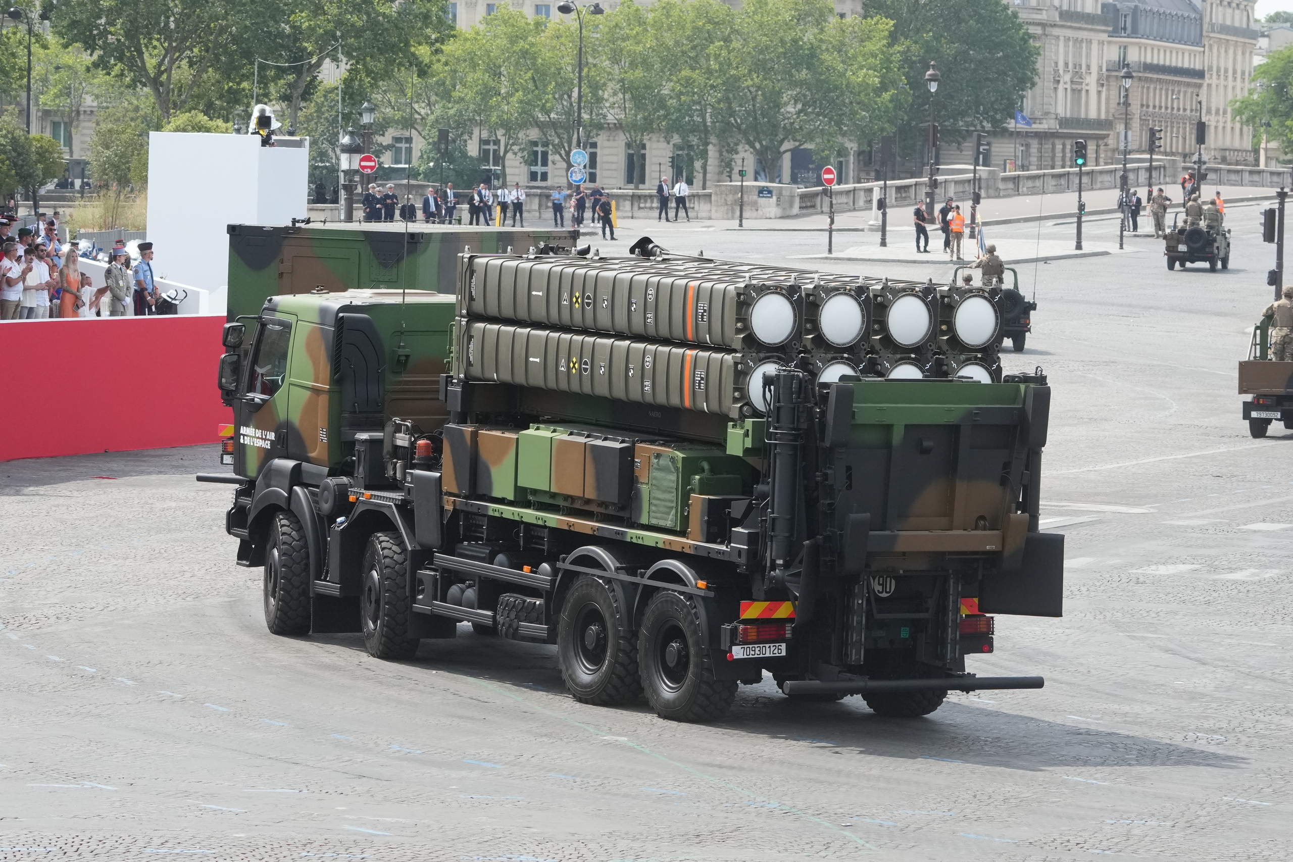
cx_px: 646
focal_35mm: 150
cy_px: 431
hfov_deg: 13.7
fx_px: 5387
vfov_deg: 9.1
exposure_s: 1/1600
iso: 1250
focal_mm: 100
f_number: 8
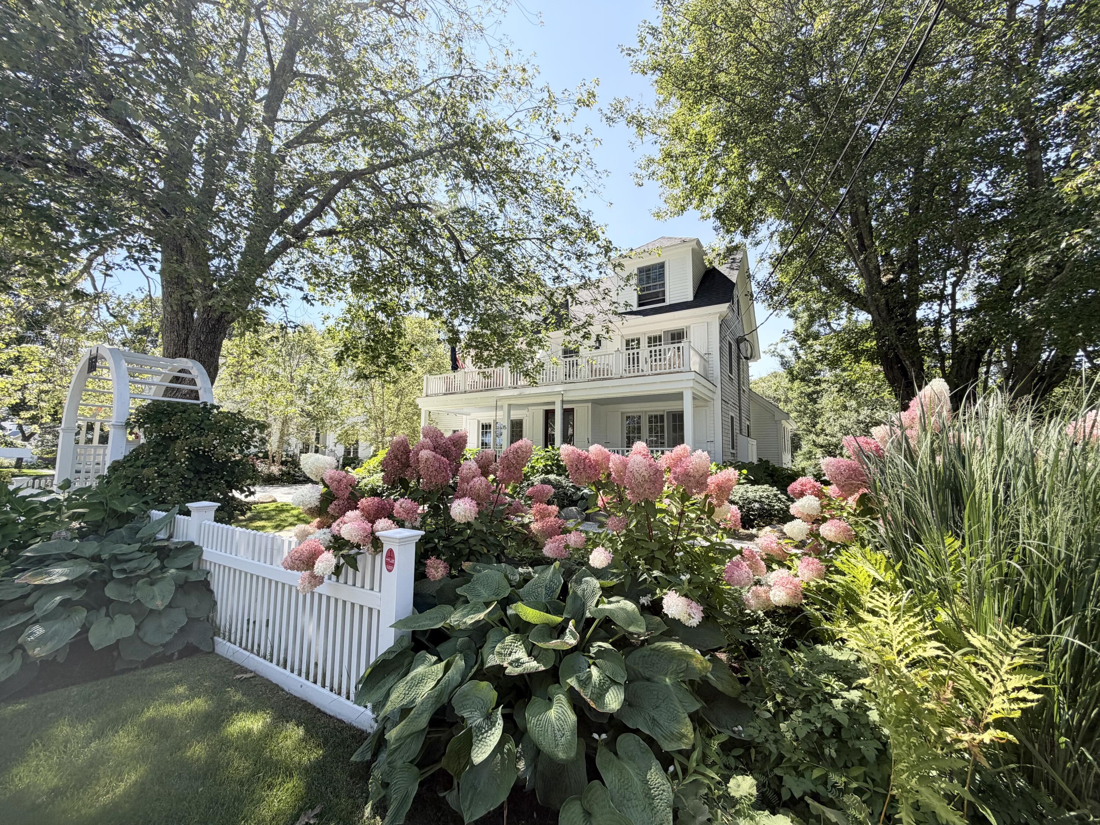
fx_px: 445
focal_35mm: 14
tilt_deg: +6.3
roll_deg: -0.1
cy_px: 412
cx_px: 550
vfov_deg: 85.7
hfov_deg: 102.1
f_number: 2.2
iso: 50
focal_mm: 2.22
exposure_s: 1/502
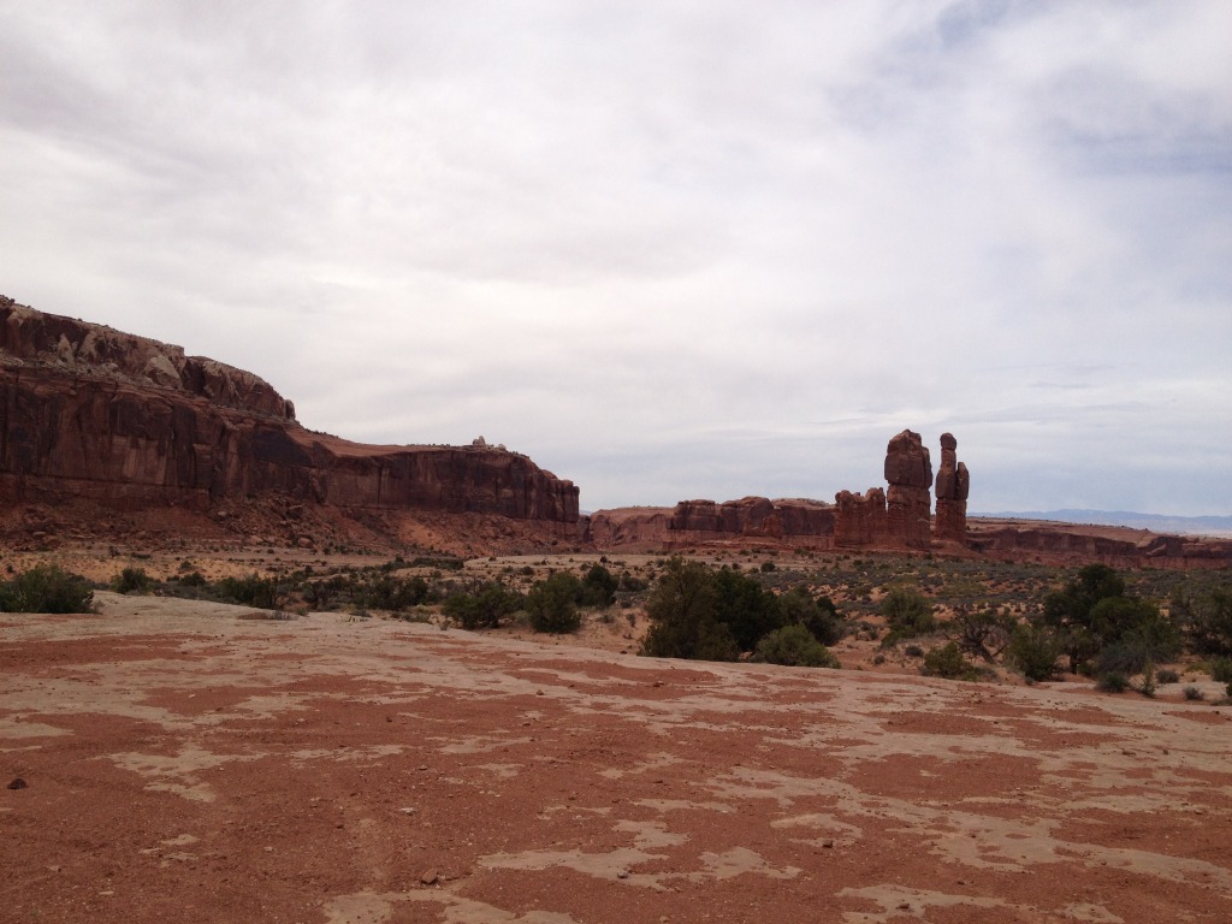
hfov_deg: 52.6
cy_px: 462
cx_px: 616
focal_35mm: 35
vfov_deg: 40.7
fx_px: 1246
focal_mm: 4.28
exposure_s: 1/2632
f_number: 2.4
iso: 50
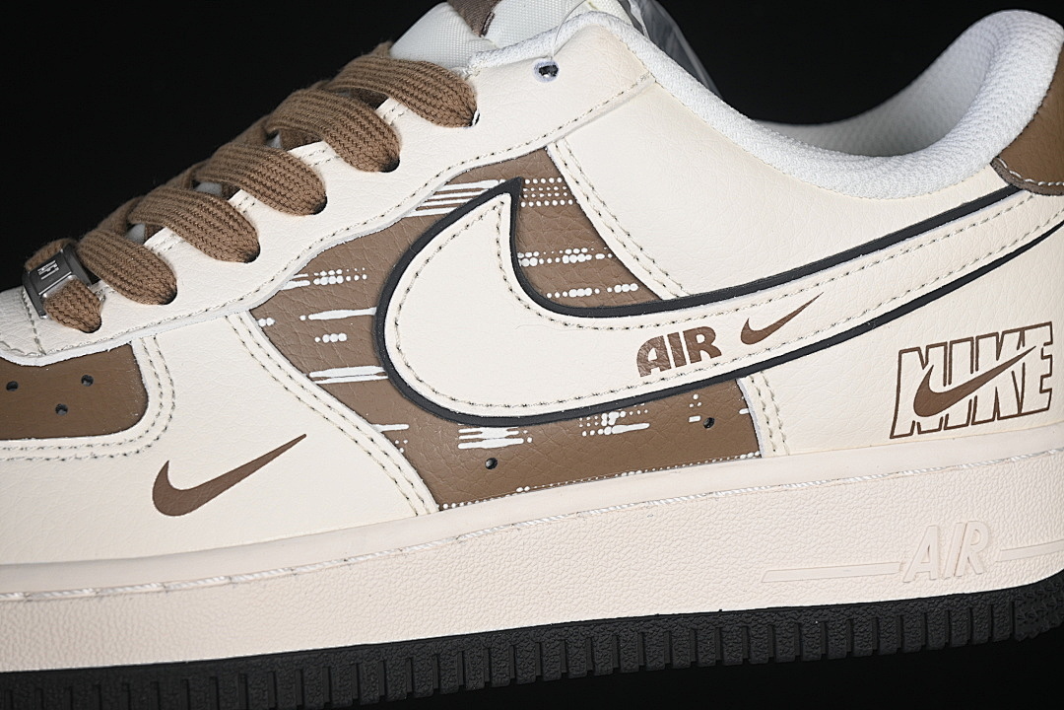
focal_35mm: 75
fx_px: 2216
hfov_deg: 27.0
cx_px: 532
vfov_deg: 18.2
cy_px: 355
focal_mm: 50
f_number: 7.1
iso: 160
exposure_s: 1/80
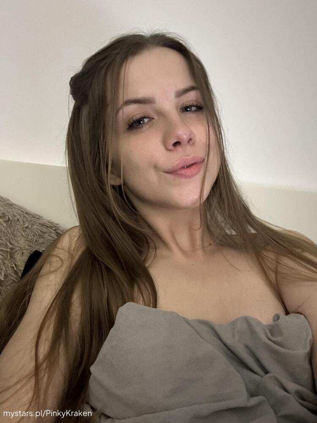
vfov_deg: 60.0
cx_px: 158
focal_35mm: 30
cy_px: 212
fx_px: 366
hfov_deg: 46.8
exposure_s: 1/17
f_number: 1.9
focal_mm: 2.69
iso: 640
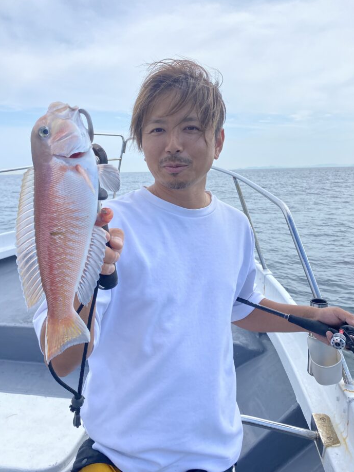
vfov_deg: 61.6
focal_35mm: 29
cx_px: 179
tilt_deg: -3.3
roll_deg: +2.0
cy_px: 220
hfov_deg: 48.2
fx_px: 395
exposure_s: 1/3401
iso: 32
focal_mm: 4.25
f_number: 1.8
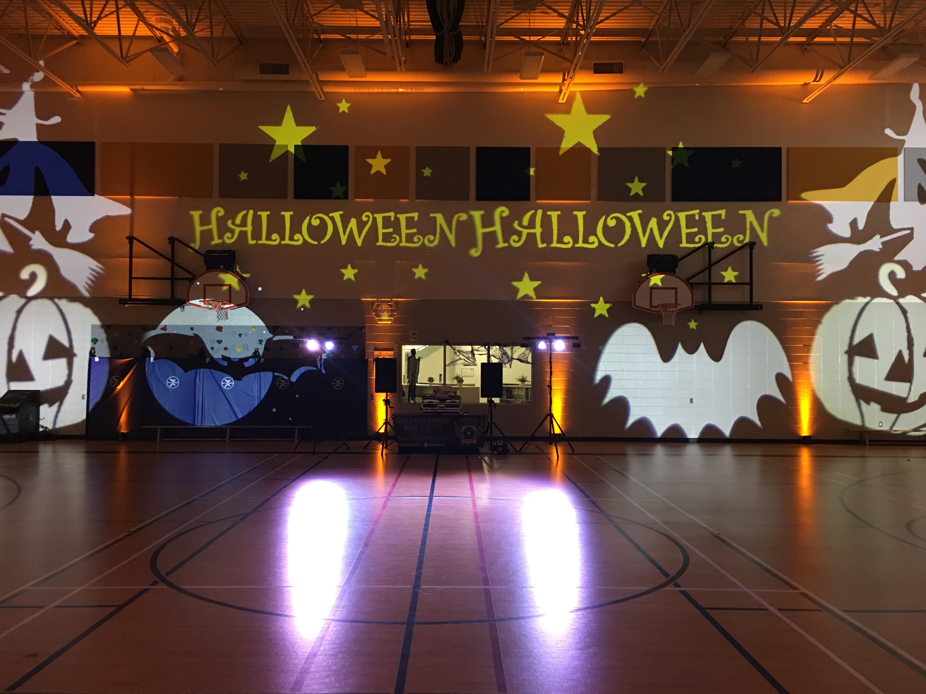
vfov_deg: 48.2
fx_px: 776
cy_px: 347
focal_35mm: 29
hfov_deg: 61.7
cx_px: 463
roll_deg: -1.2
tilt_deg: +1.5
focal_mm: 4.15
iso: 100
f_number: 2.2
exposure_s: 1/8
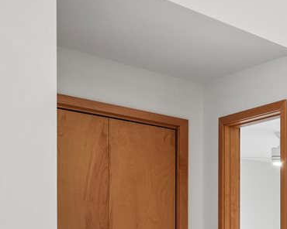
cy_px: 233
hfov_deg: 23.9
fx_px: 442
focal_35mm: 52
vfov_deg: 27.3
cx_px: 478
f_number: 10
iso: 400
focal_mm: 16
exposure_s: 1/8
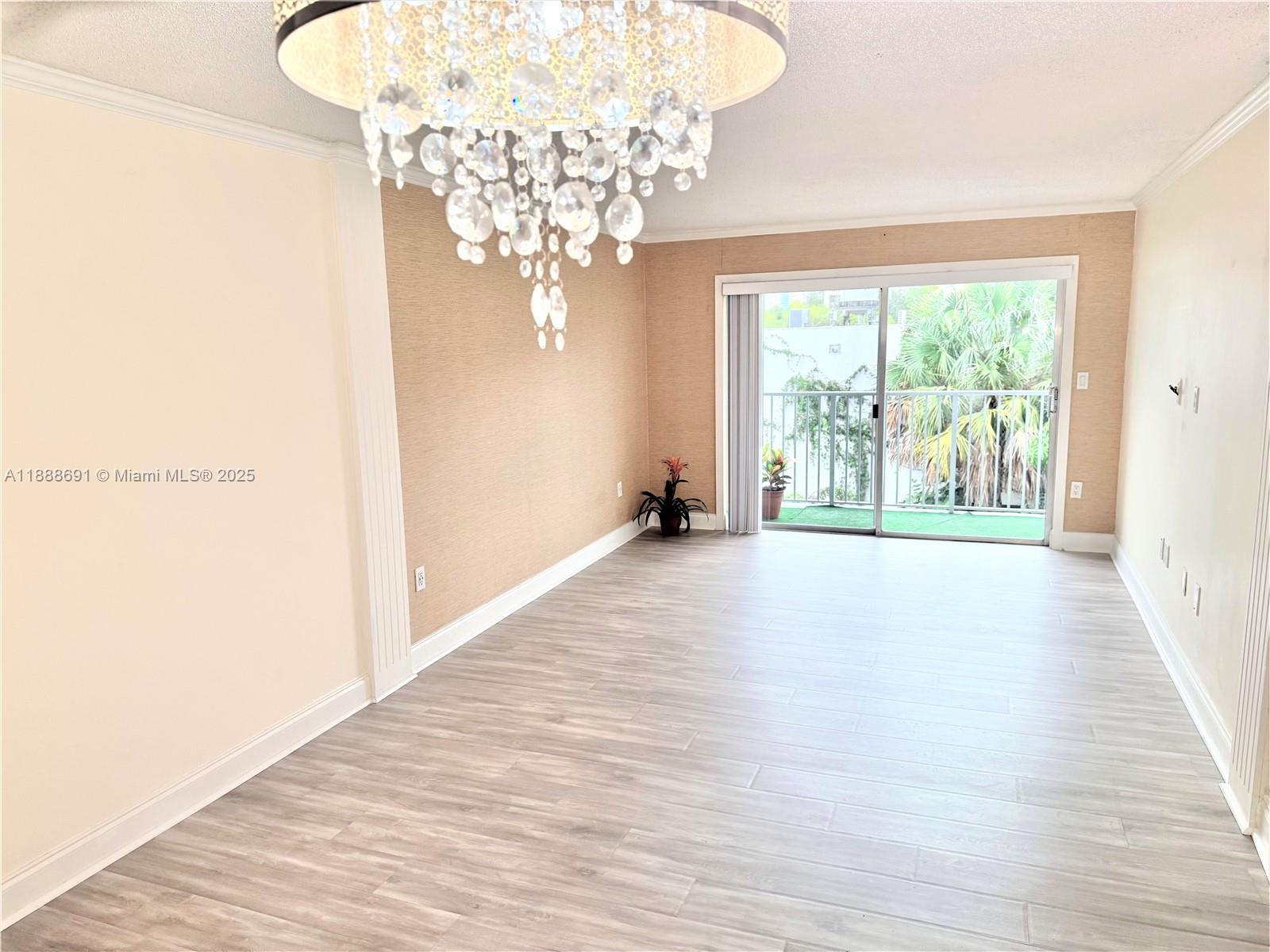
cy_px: 476
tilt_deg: -9.2
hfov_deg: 71.6
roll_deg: +1.1
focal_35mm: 24
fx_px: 881
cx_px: 635
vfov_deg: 56.8
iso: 200
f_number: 1.78
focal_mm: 6.76
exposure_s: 1/121
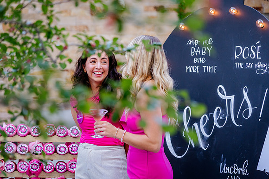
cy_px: 90
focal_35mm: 120
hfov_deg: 17.1
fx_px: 896
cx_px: 134
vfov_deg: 11.4
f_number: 4
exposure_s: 1/400
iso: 1600
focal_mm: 120
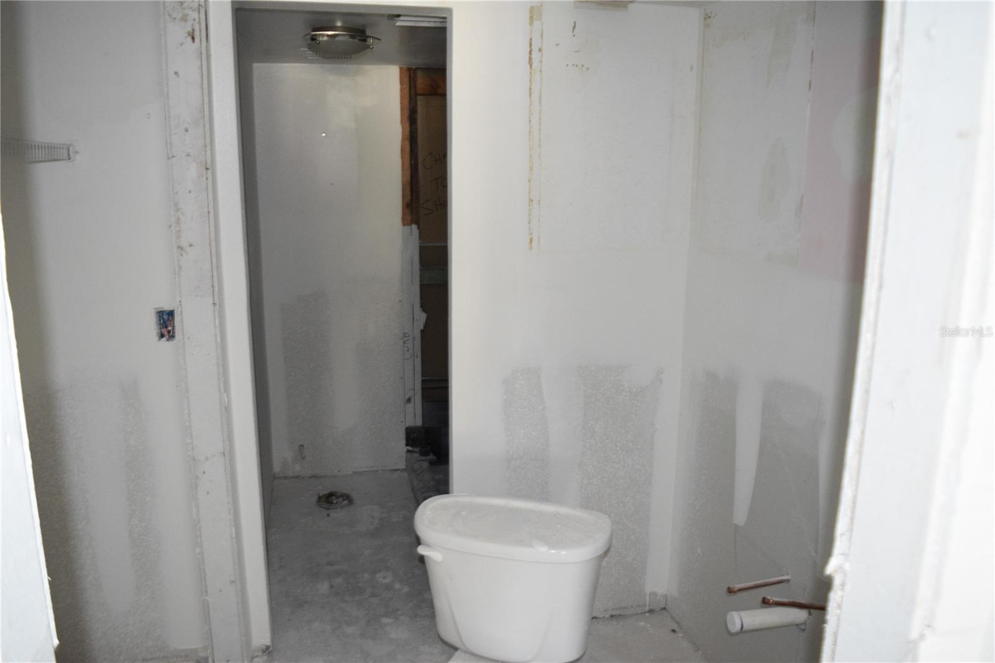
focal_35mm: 27
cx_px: 498
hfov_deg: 67.4
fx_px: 746
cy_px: 332
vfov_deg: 47.9
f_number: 3.5
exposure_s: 1/60
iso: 1100
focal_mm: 18
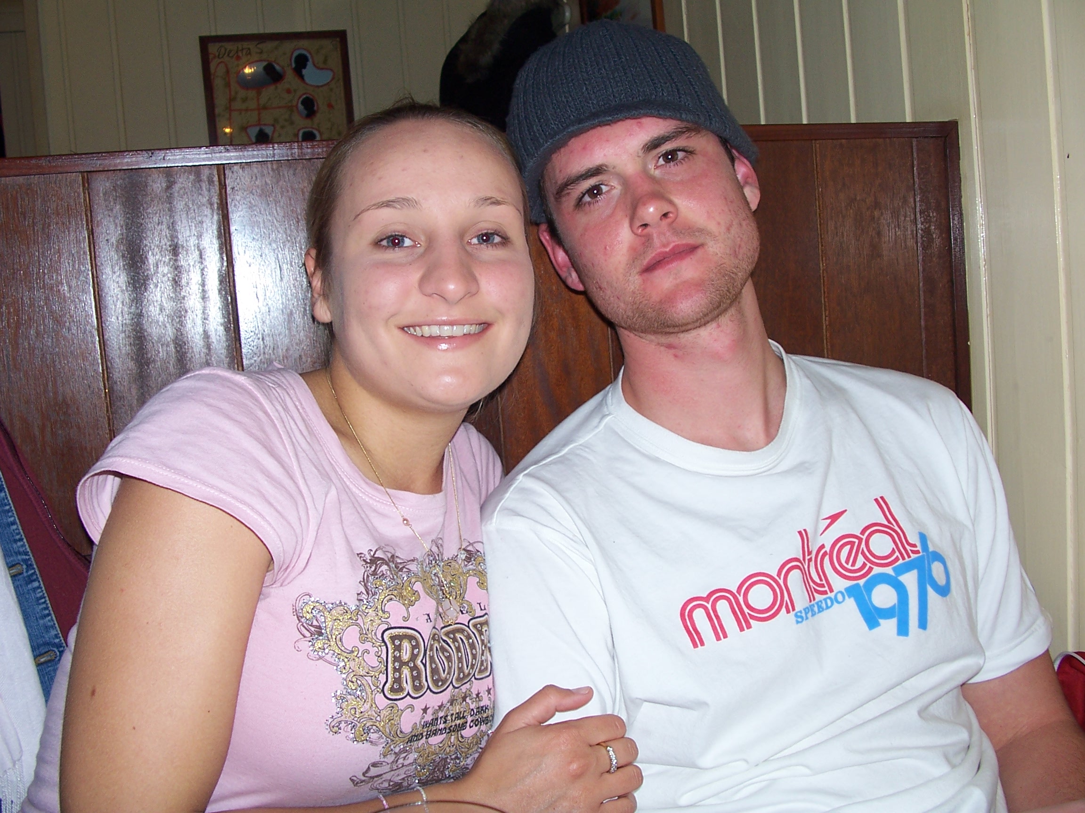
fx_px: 1097
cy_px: 406
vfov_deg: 40.7
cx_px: 542
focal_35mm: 35
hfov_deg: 52.6
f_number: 2.8
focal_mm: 6
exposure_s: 1/60
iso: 80
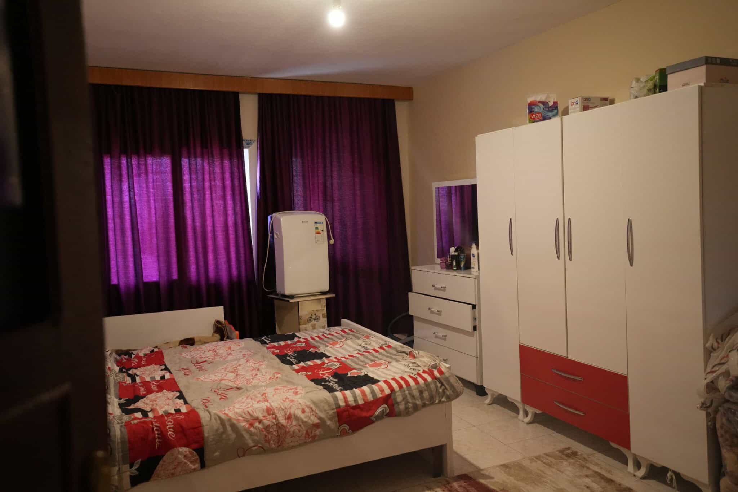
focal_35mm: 28
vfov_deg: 46.4
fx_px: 574
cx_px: 369
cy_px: 246
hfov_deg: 65.5
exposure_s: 1/160
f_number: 2.8
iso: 4000
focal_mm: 28
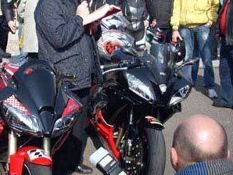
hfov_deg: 30.9
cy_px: 53
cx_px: 74
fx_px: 418
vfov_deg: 23.5
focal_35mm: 62
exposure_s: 1/169
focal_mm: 6.2
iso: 64
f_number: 5.6
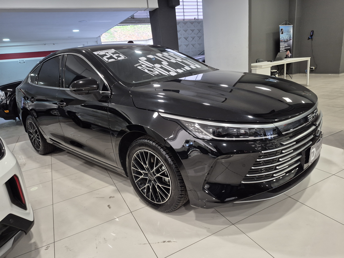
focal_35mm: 23
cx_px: 172
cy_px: 129
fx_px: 229
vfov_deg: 58.9
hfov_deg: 73.9
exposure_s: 1/120
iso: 320
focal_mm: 5.4
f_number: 1.8
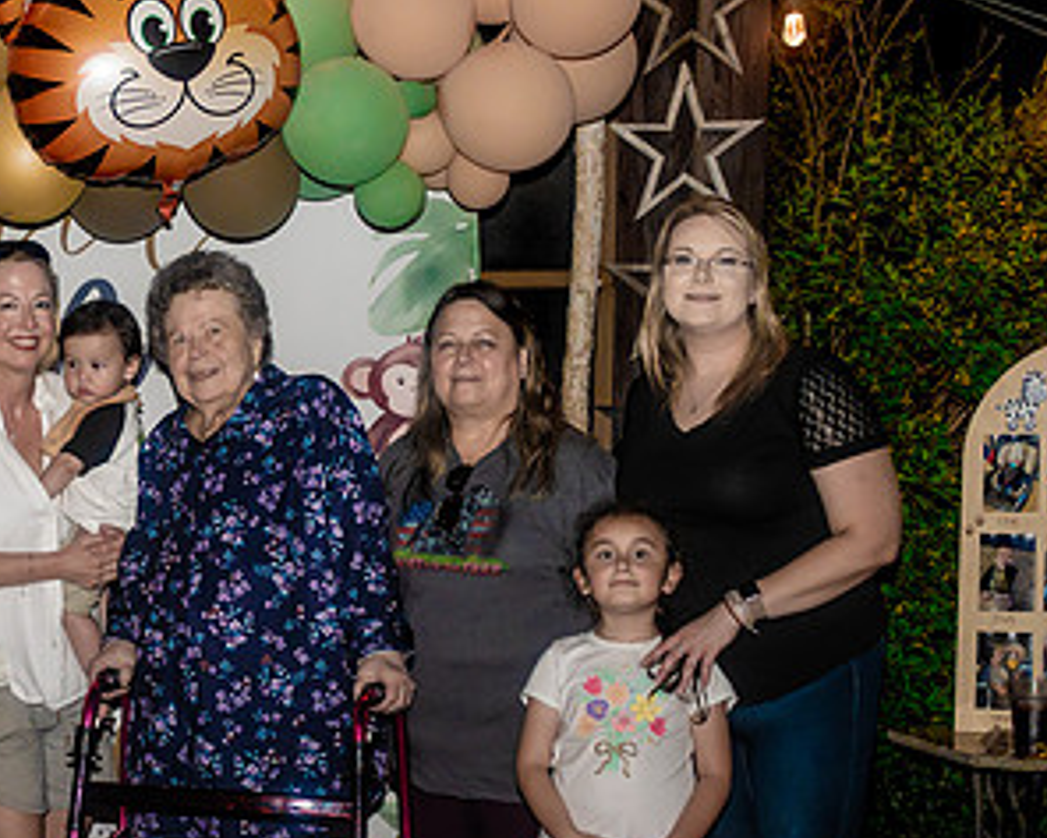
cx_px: 92
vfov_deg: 18.9
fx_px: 2511
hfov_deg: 22.9
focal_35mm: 81
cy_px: 585
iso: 2000
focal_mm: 44
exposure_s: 1/200
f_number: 3.2
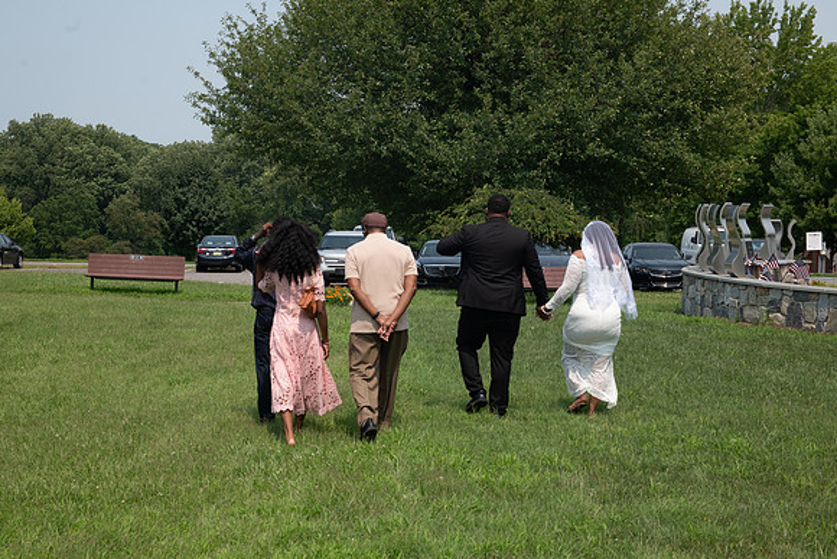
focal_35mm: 73
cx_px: 418
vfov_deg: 18.7
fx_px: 1698
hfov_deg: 27.7
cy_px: 280
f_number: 6.3
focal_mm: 70
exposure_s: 1/400
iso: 800
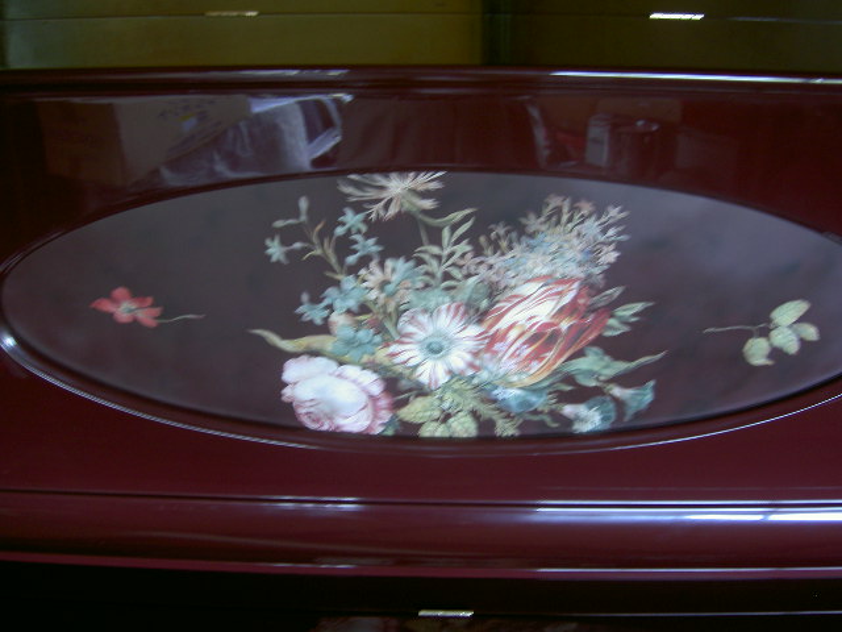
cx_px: 421
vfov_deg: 36.8
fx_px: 949
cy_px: 316
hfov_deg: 47.9
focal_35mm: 39
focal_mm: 8
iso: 100
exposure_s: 1/8
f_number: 2.8
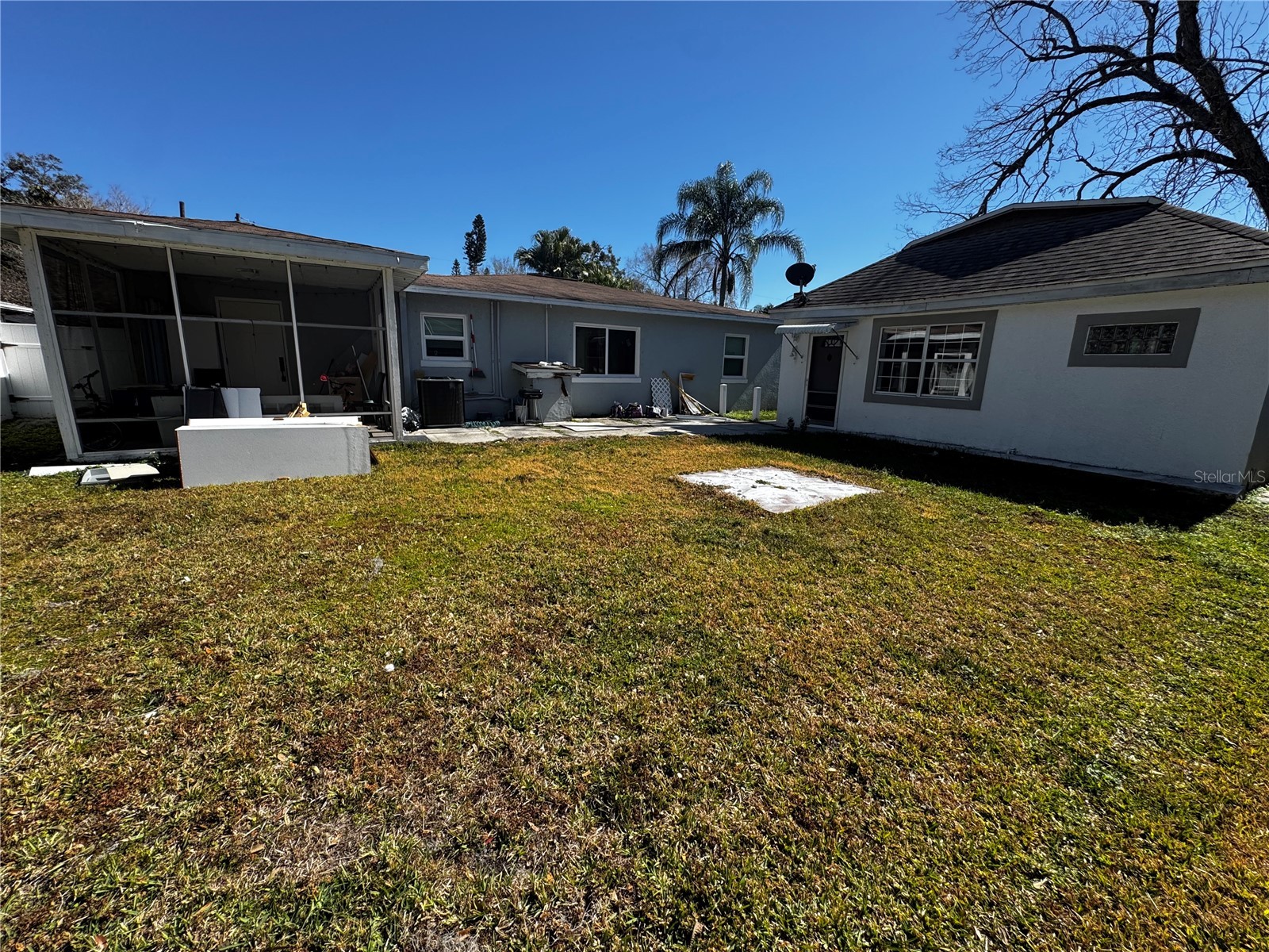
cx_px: 634
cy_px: 476
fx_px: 513
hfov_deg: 102.1
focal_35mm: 14
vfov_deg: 85.7
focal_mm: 2.22
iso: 50
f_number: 2.2
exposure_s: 1/1370
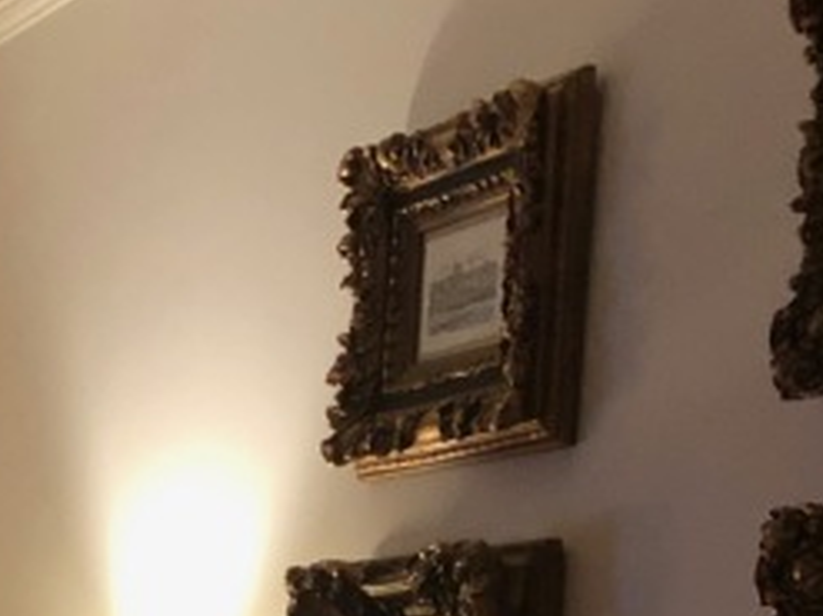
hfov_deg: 15.6
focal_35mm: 116
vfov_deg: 11.9
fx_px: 2757
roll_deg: -2.6
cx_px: -423
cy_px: 1052
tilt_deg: -5.0
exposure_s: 1/11
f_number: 1.8
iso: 100
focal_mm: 3.99
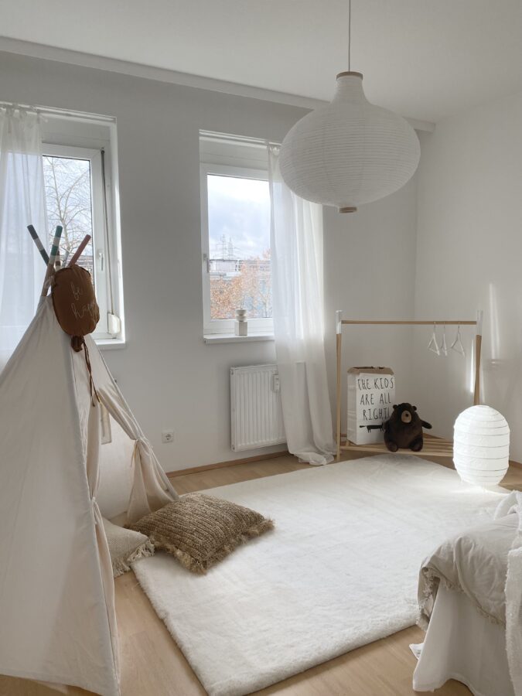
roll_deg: +0.9
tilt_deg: -6.5
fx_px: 523
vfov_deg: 67.3
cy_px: 348
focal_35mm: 26
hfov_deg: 53.1
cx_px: 261
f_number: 1.8
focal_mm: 4.25
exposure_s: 1/189
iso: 32
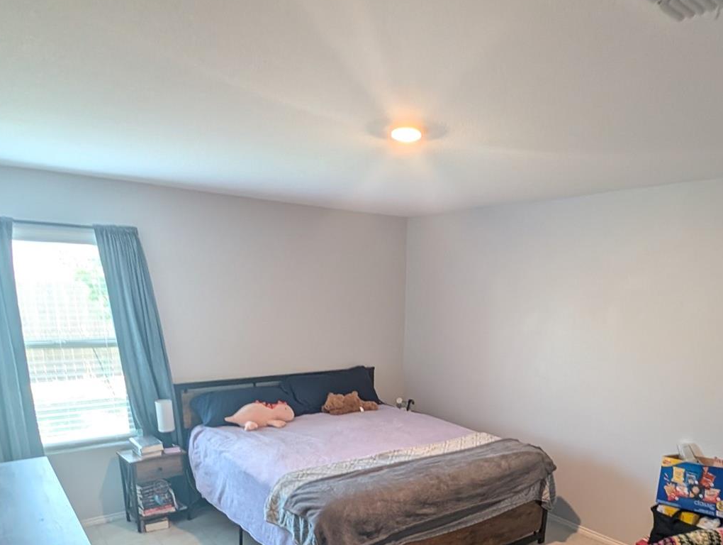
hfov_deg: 71.2
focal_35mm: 24
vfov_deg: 52.8
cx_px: 407
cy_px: 444
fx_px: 502
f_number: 1.95
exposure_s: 1/40
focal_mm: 2.23
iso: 91
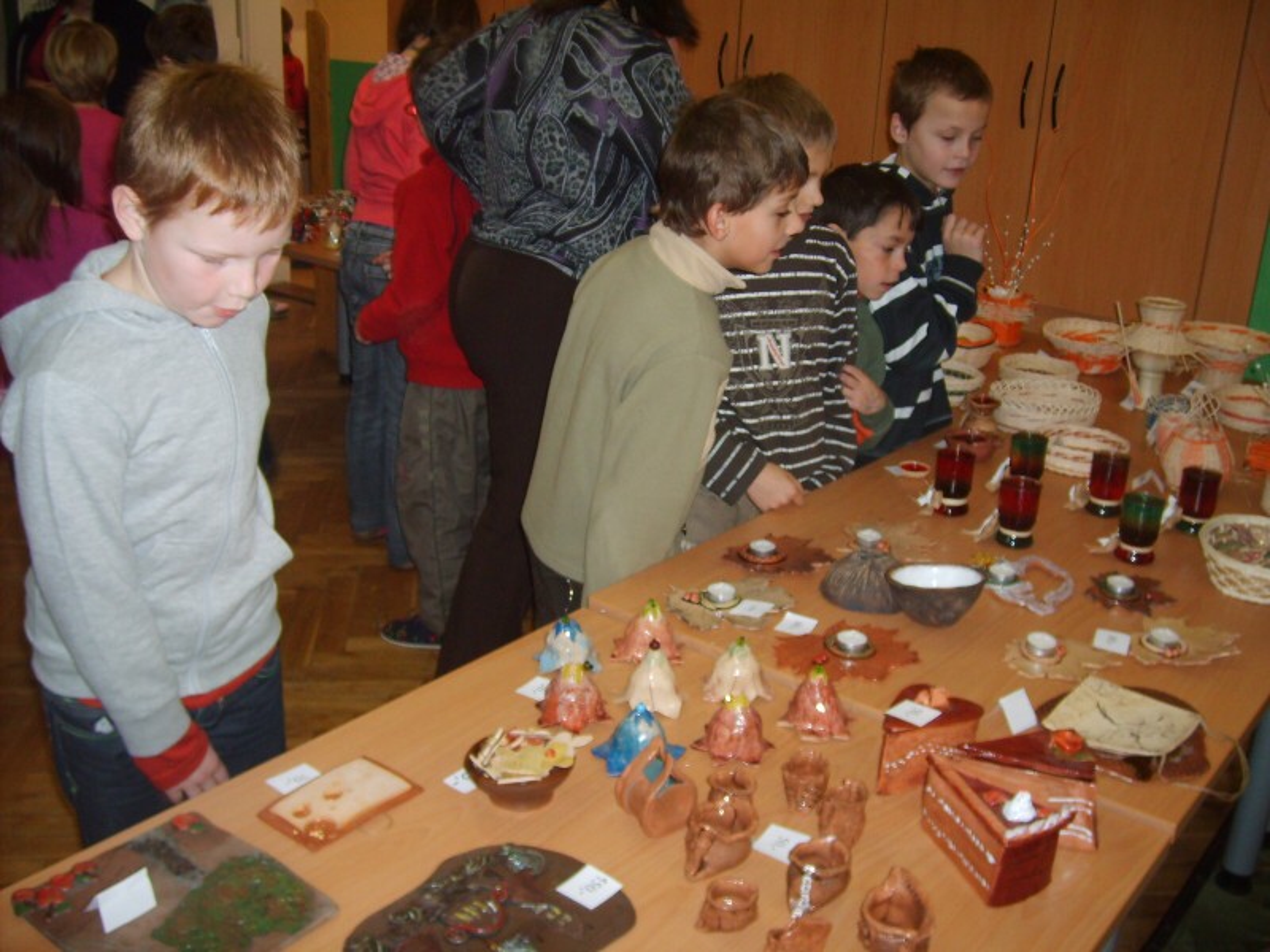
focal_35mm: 35
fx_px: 1284
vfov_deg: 40.7
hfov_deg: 52.6
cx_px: 635
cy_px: 476
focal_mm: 5.8
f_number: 2.8
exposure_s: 1/45
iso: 100
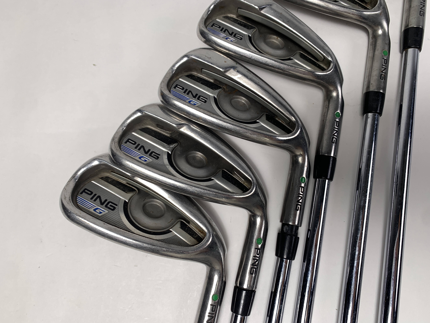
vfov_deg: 53.1
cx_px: 215
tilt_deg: -76.7
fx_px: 323
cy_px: 162
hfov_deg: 67.3
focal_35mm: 26
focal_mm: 4.25
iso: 25
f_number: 1.8
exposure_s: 1/136
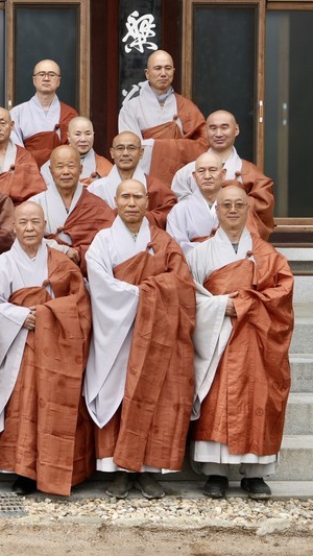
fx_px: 1224
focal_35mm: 83
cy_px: 257
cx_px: -89
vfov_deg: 25.6
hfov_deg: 14.0
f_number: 10
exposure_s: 1/100
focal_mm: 44
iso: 100
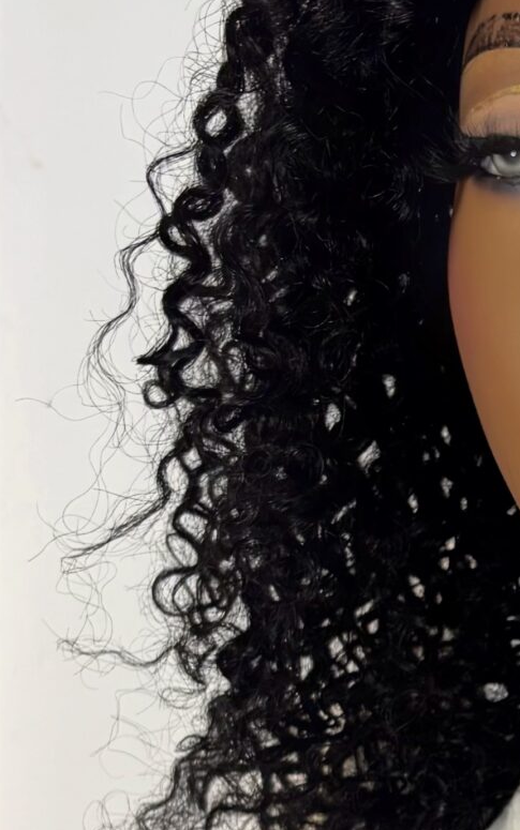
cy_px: 560
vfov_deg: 22.7
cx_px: 785
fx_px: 2061
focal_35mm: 91
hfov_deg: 13.5
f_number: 1.6
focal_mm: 5.96
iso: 125
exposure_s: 1/100
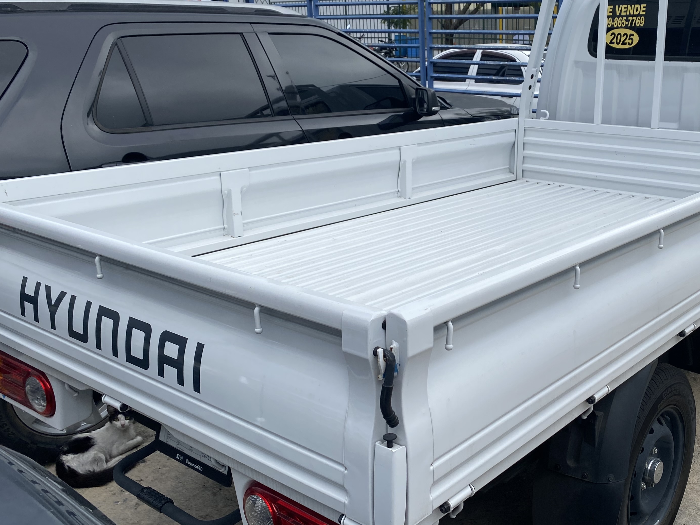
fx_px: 768
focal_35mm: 38
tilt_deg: -14.4
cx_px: 486
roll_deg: +0.8
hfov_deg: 47.9
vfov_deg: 37.7
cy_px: 239
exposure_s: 1/1135
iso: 32
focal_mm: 4.25
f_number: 1.8
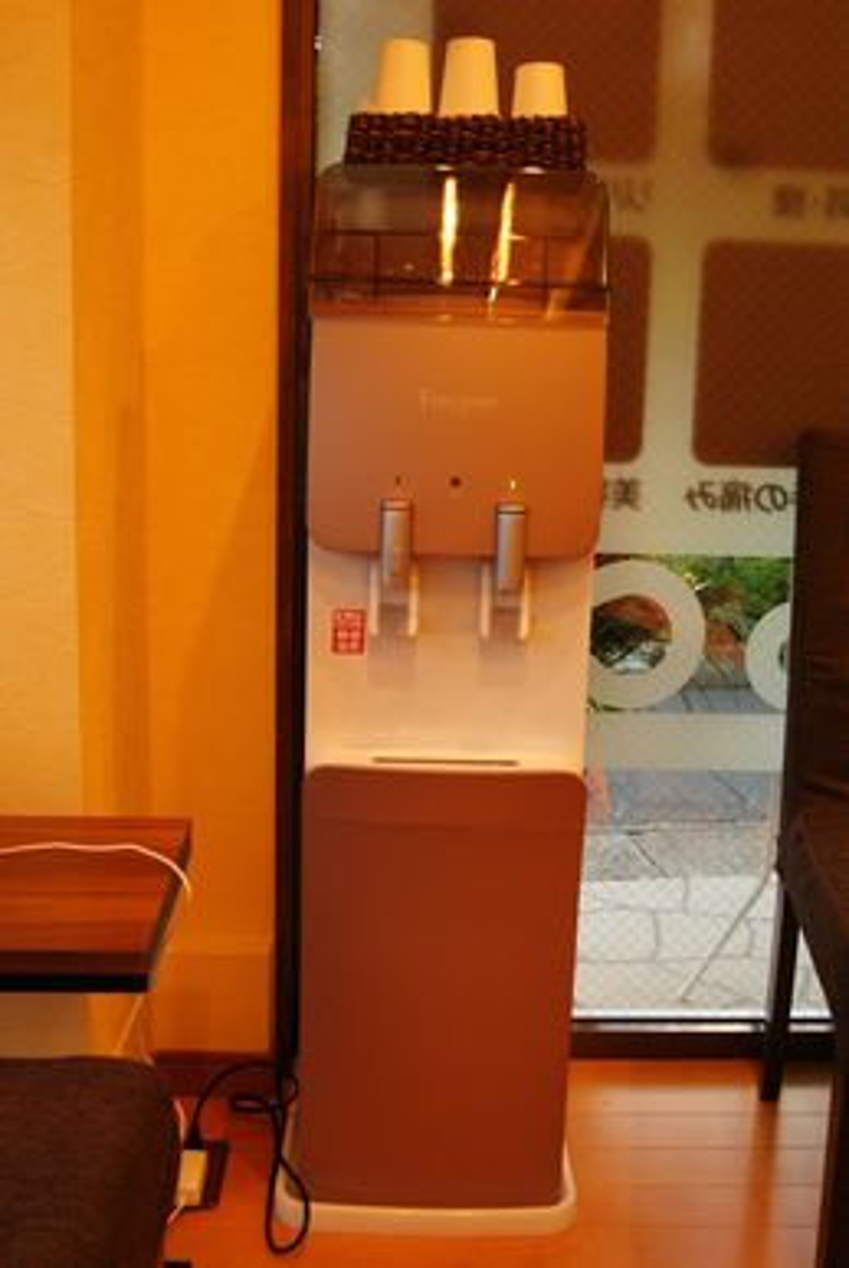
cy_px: 634
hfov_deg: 40.1
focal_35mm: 33
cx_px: 424
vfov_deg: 57.2
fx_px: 1164
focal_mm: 22
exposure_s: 1/80
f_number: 4.5
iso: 800
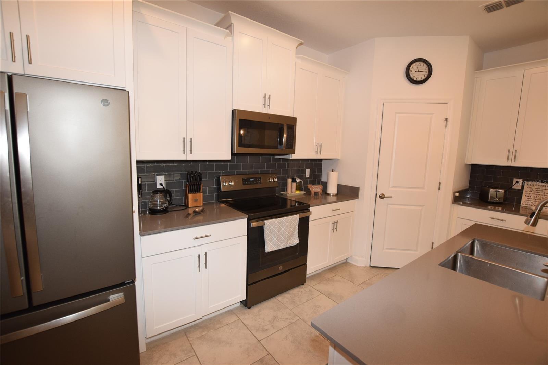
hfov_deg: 100.4
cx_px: 274
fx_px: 228
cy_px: 182
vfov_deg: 77.3
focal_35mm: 15
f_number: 5
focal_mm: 10
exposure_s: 1/100
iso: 800
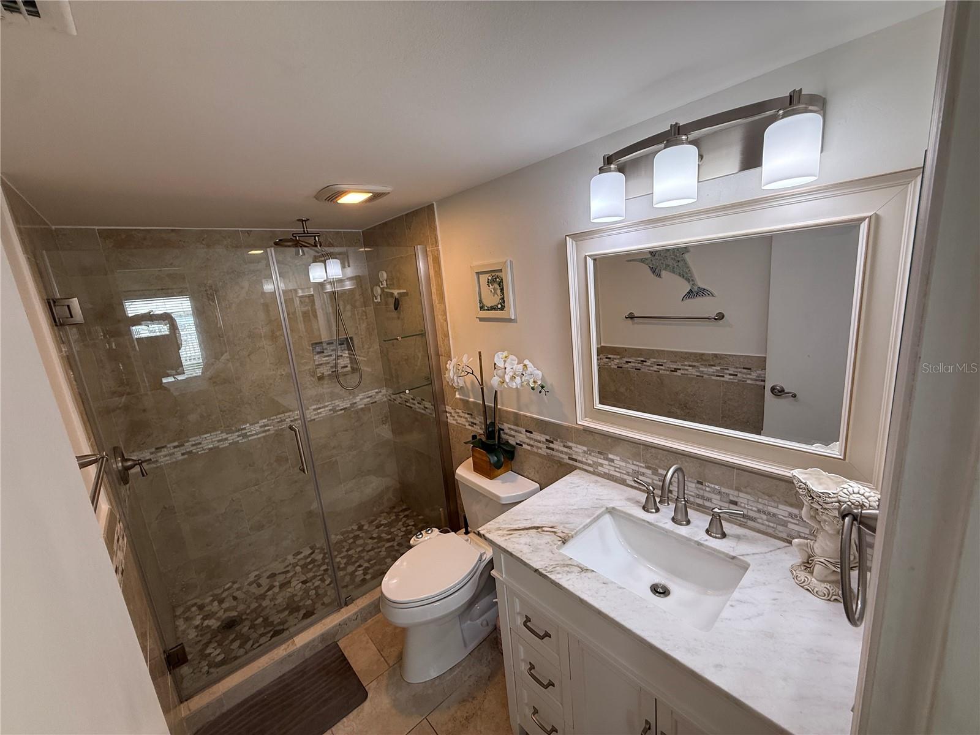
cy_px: 368
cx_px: 490
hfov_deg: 102.1
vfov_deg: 85.7
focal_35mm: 14
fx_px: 396
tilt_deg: -11.9
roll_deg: +5.4
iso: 125
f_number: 2.2
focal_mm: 2.22
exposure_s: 1/120
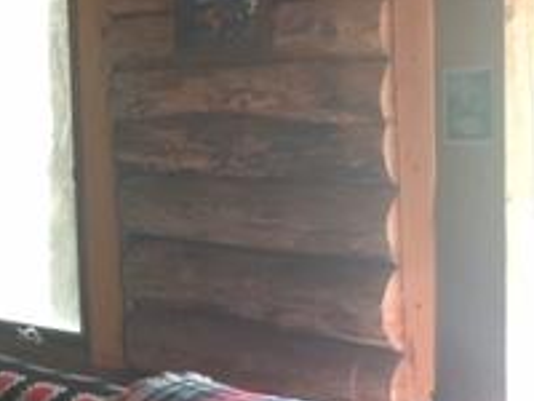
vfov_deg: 15.9
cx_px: -219
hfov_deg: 19.0
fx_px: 1435
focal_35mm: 93
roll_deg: +1.6
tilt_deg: -7.6
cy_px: 198
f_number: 2.2
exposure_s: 1/30
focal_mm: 4.15
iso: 80
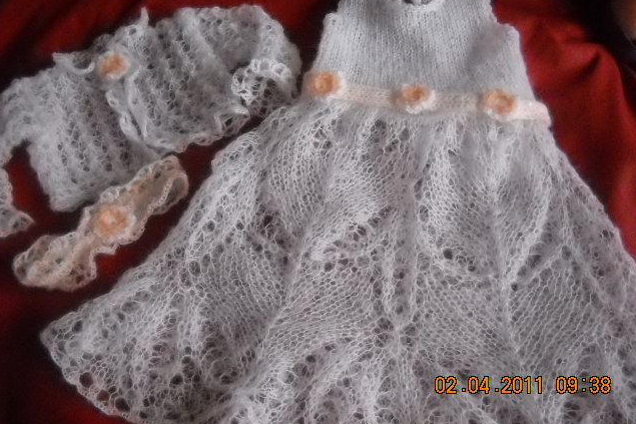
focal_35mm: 43
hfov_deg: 45.4
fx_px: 759
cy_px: 195
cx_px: 316
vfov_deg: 31.2
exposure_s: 1/114
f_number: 3.1
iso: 800
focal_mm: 6.72
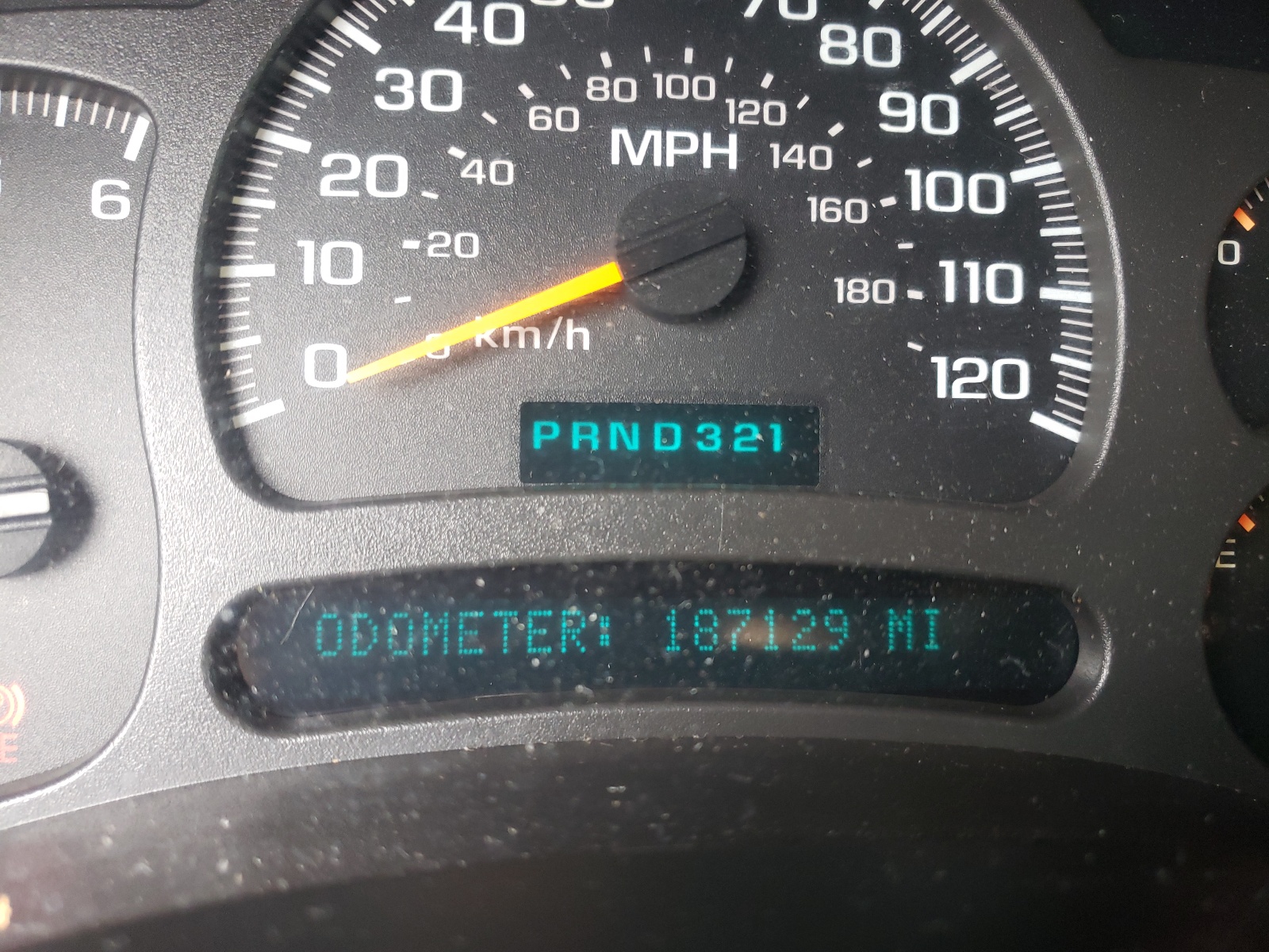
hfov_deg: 67.3
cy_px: 476
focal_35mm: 26
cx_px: 634
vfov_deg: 53.1
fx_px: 953
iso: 194
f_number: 1.5
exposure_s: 1/60.2
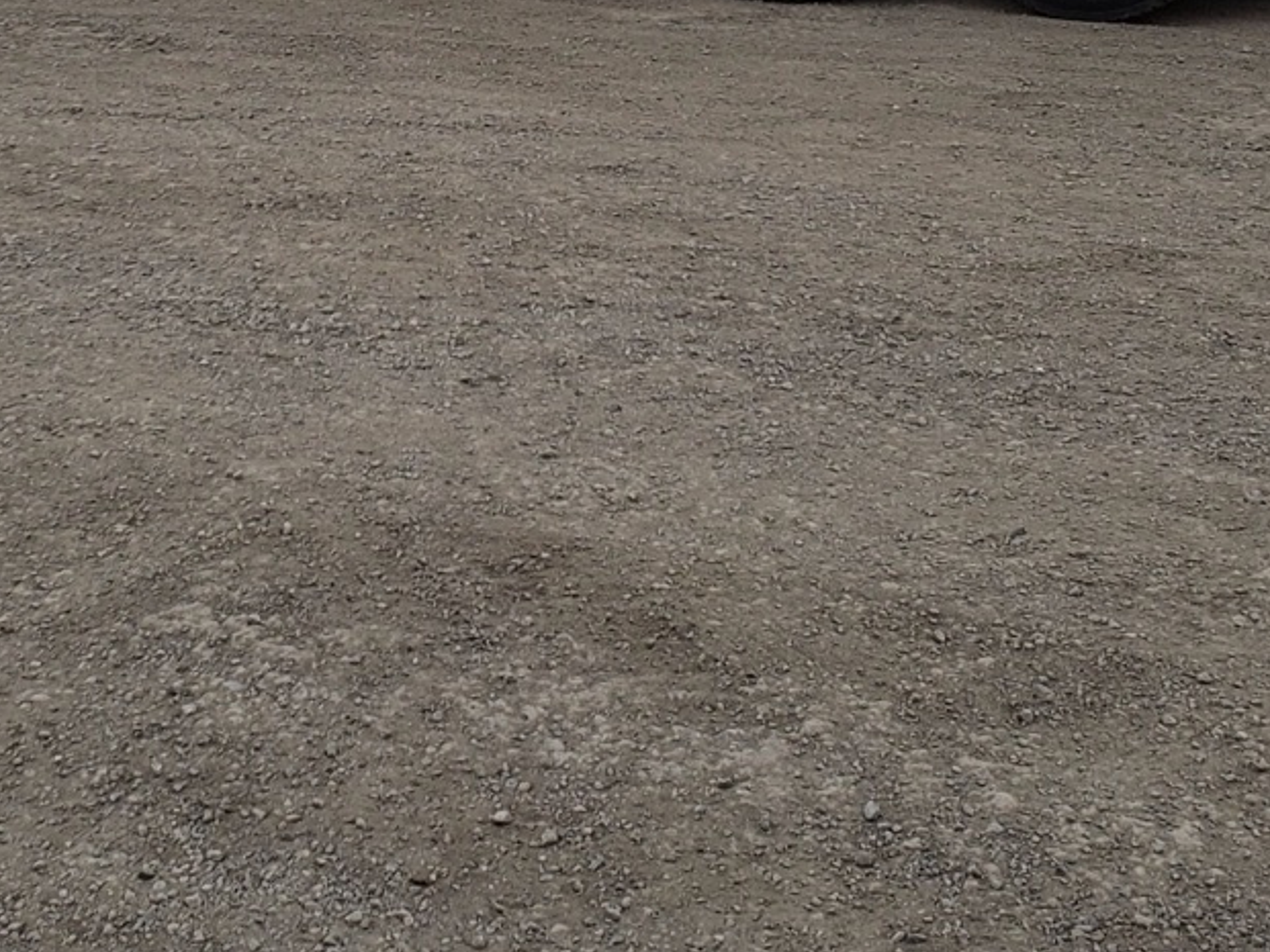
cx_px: 477
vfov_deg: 20.6
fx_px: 2459
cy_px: -159
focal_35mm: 67
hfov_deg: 28.9
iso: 50
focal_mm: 4.3
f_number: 2.4
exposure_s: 1/123
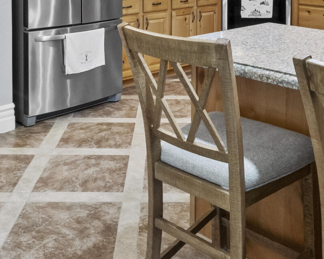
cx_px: 157
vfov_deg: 25.3
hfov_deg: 35.4
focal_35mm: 53
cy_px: -62
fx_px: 508
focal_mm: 10
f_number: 8
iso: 400
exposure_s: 1/6
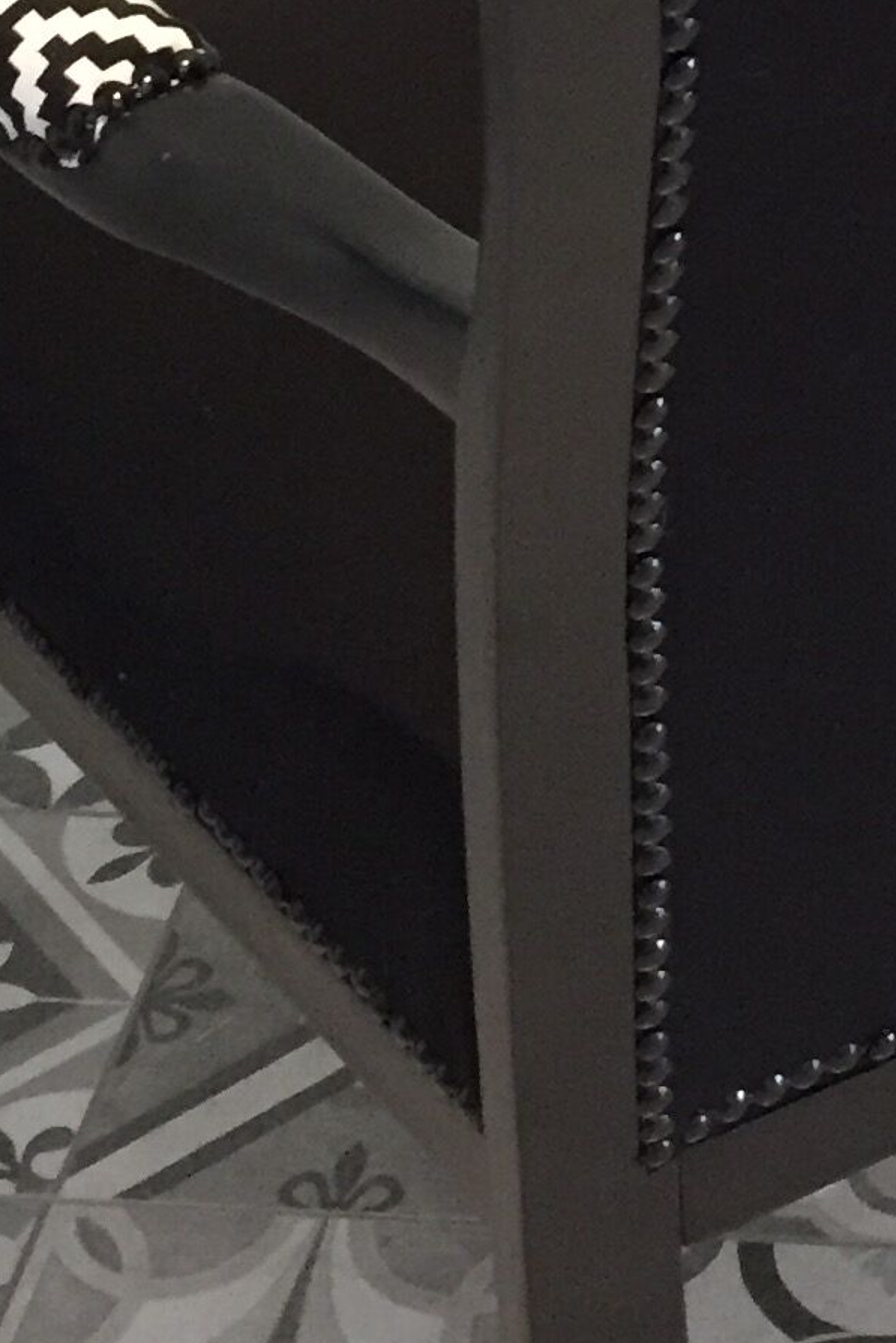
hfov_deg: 12.2
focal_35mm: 110
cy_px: -222
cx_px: 1061
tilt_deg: -27.5
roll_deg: +2.8
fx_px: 4105
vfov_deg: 17.8
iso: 250
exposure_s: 1/25
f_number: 2.2
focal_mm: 4.15
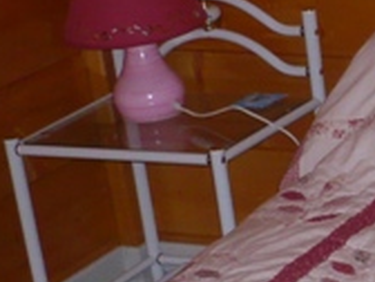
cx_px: 717
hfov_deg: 10.9
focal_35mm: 167
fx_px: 1809
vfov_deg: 8.7
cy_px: 394
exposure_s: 1/30
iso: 160
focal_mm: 5.8
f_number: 2.8
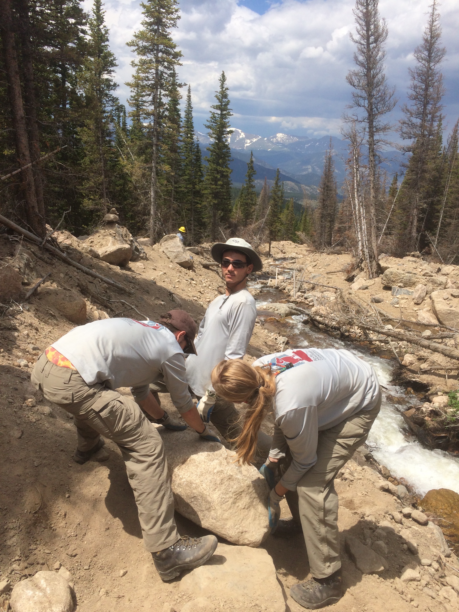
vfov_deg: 61.7
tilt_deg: -15.1
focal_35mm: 29
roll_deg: -3.5
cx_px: 230
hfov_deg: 48.2
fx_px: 513
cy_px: 306
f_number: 2.2
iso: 32
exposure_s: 1/3165
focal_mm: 4.15
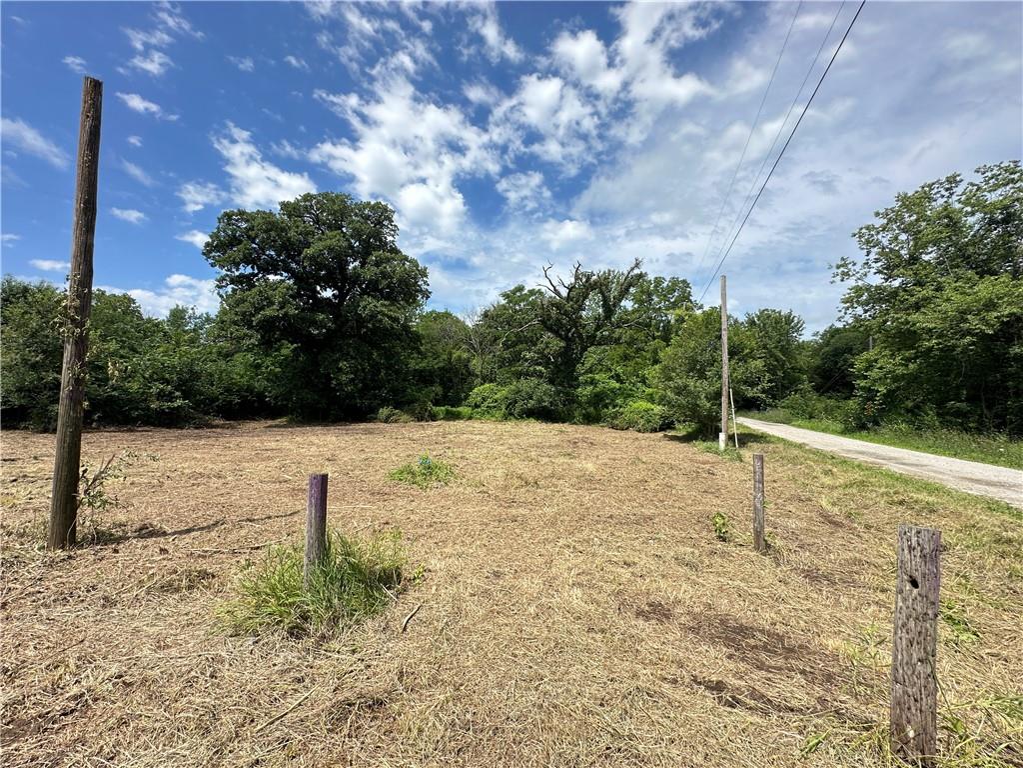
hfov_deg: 102.1
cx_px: 512
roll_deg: -1.4
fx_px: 414
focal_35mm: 14
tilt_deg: +2.4
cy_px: 384
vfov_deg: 85.7
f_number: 2.2
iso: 50
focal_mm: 2.22
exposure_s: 1/1024
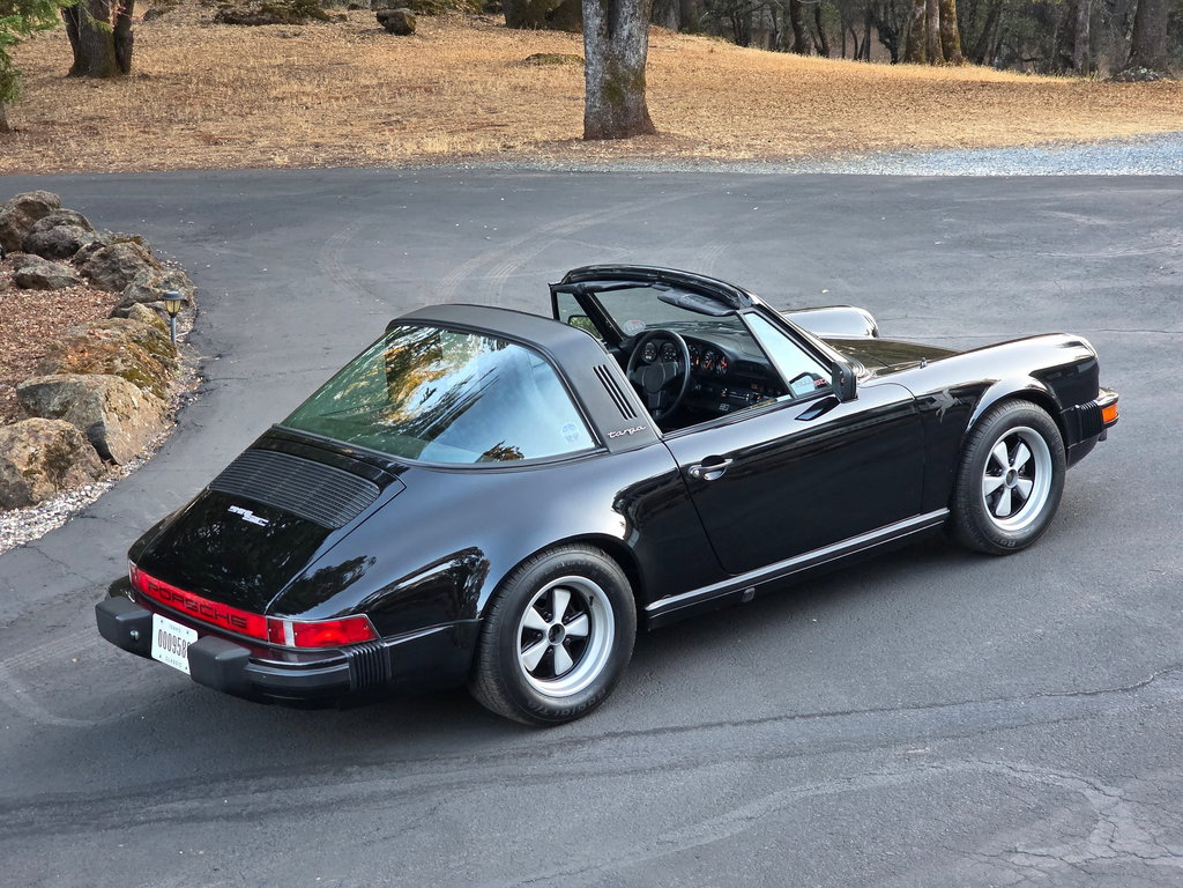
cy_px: 444
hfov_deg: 28.2
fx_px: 2358
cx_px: 592
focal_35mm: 69
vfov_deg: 21.3
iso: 400
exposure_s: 1/120
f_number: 2.4
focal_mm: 7.9
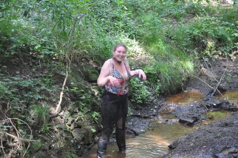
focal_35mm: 99
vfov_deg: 13.8
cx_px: 119
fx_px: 654
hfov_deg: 20.6
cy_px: 79
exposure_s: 1/25
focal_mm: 66
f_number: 5.3
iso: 400
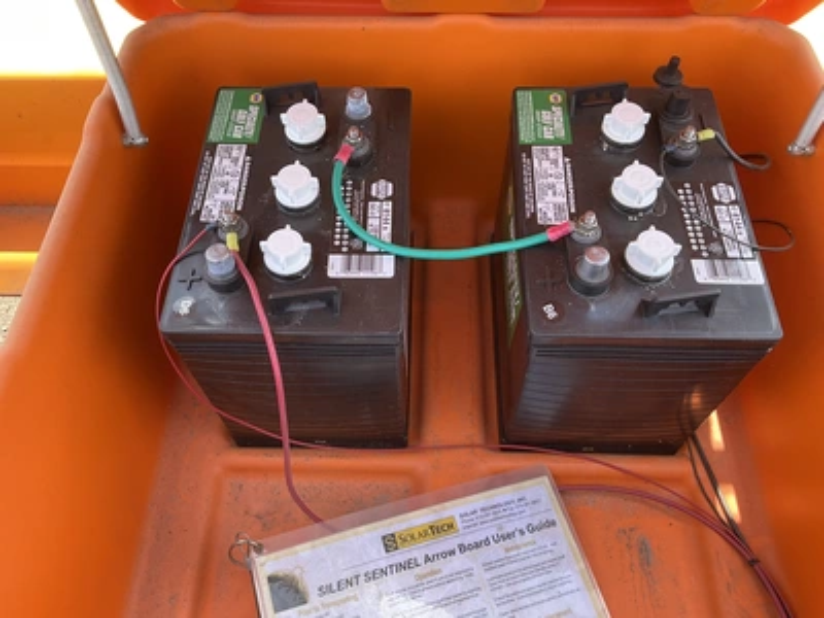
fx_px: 690
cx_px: 412
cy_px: 309
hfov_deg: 61.7
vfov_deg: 48.2
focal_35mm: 29
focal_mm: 3
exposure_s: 1/128
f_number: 1.8
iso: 16
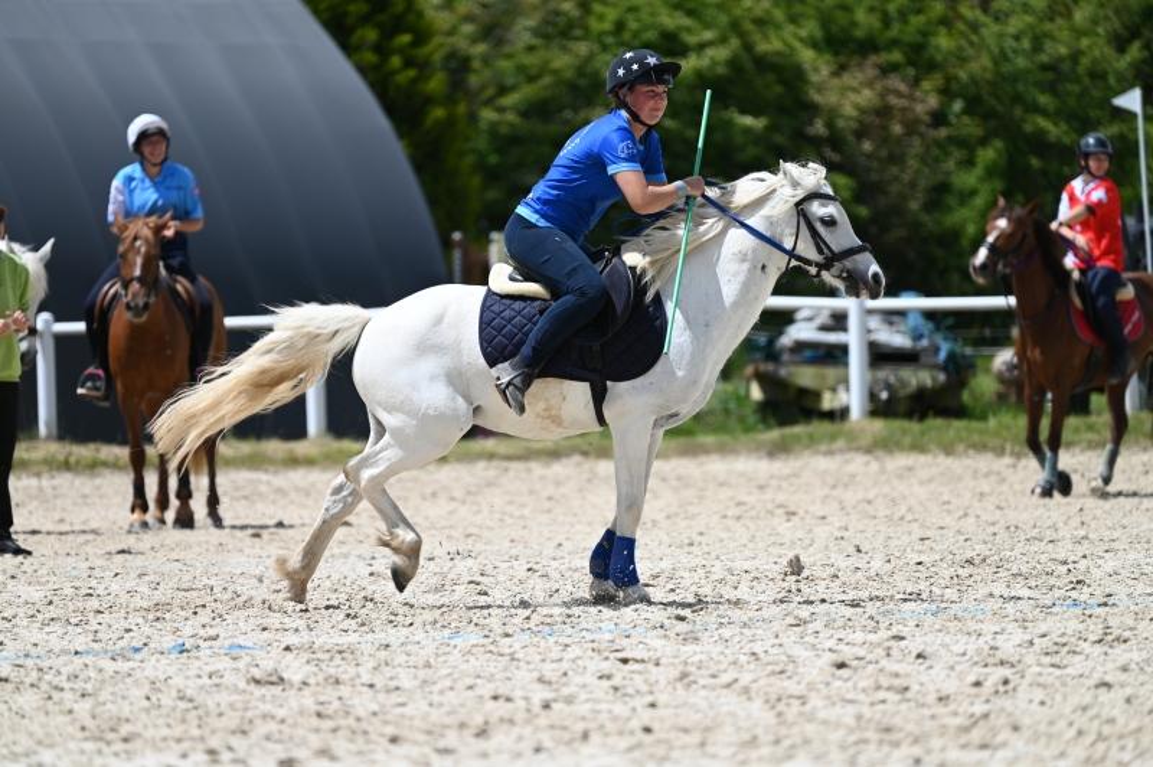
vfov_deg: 4.6
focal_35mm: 300
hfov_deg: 6.9
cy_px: 384
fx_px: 9600
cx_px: 576
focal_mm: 300
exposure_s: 1/1250
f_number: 5.3
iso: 200
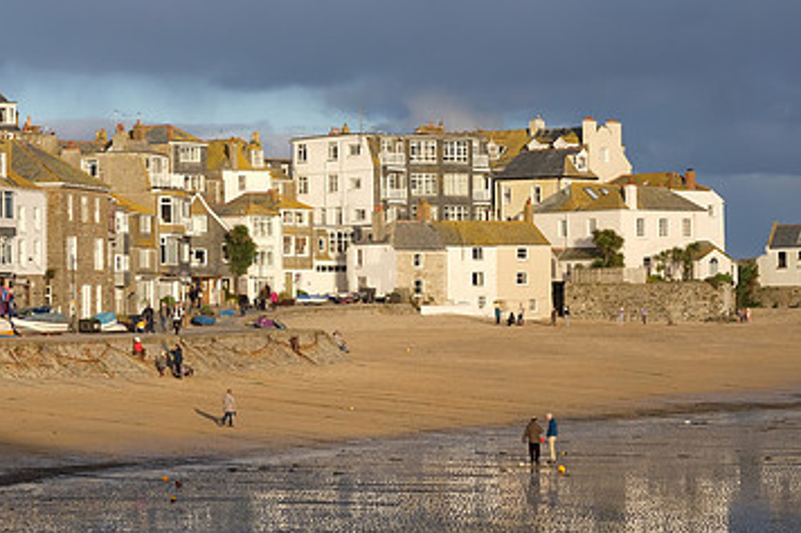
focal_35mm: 137
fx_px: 3047
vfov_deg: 10.0
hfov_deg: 15.0
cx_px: 412
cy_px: 327
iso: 200
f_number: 6.4
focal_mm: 56
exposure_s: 1/350
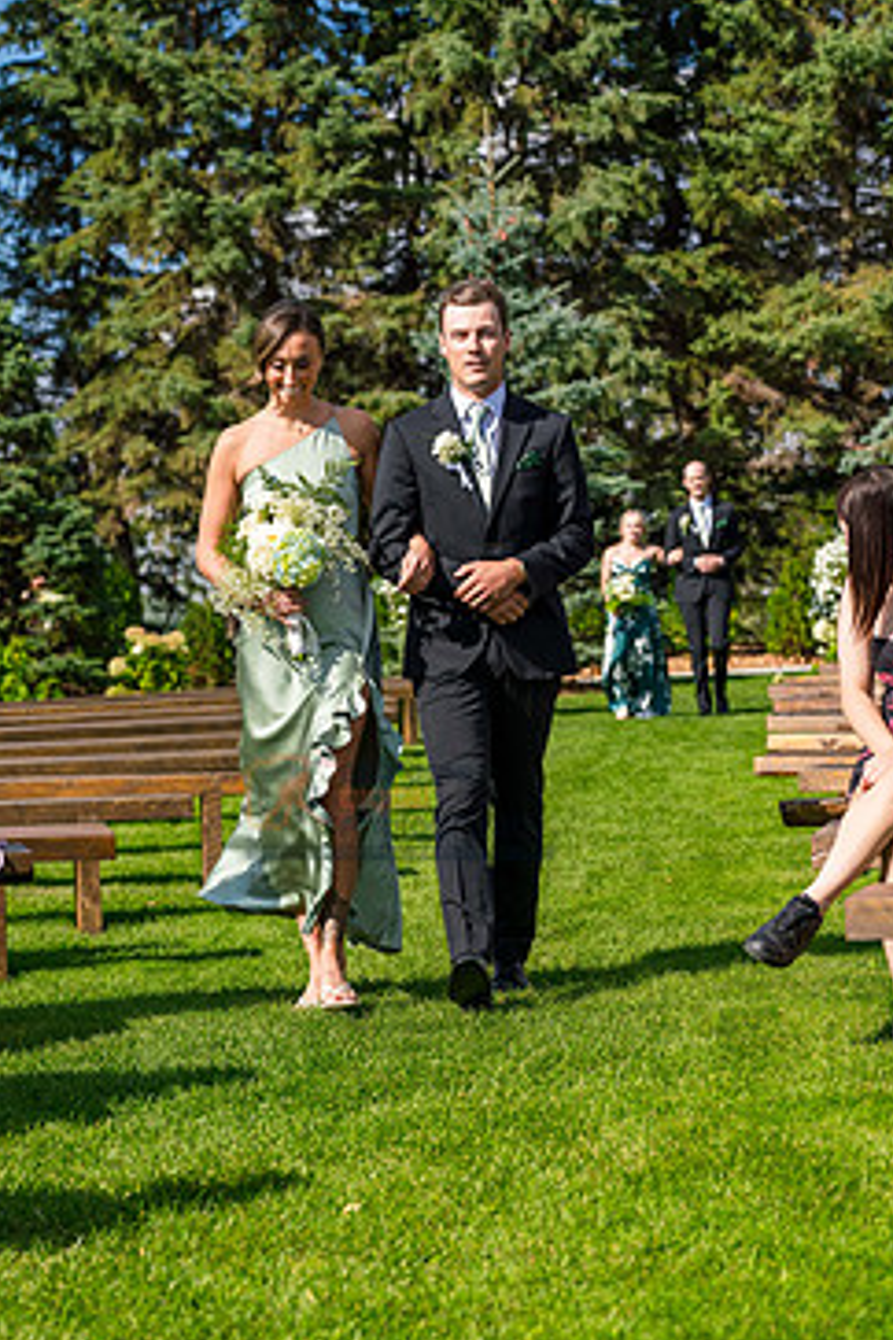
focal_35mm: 83
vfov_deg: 24.4
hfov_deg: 16.5
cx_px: 402
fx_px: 3088
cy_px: 805
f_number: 4
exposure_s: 1/3200
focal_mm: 67
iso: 400
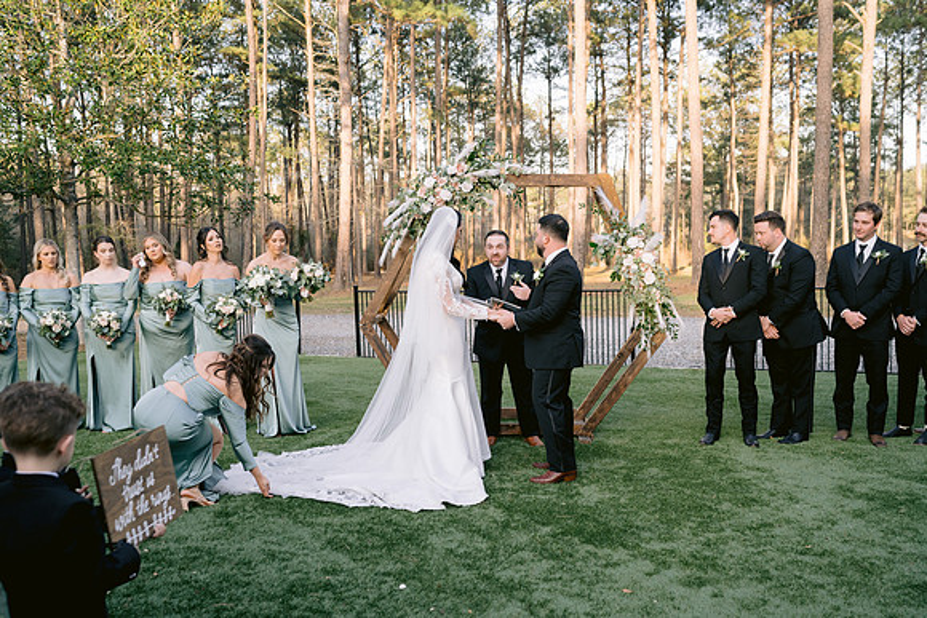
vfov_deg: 37.9
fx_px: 901
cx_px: 464
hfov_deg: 54.4
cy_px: 309
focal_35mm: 35
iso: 400
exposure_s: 1/400
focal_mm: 35
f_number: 4
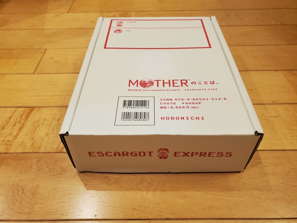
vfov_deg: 53.1
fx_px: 223
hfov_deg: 67.3
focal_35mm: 26
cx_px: 148
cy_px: 112
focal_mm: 4.3
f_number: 2.4
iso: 250
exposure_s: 1/60
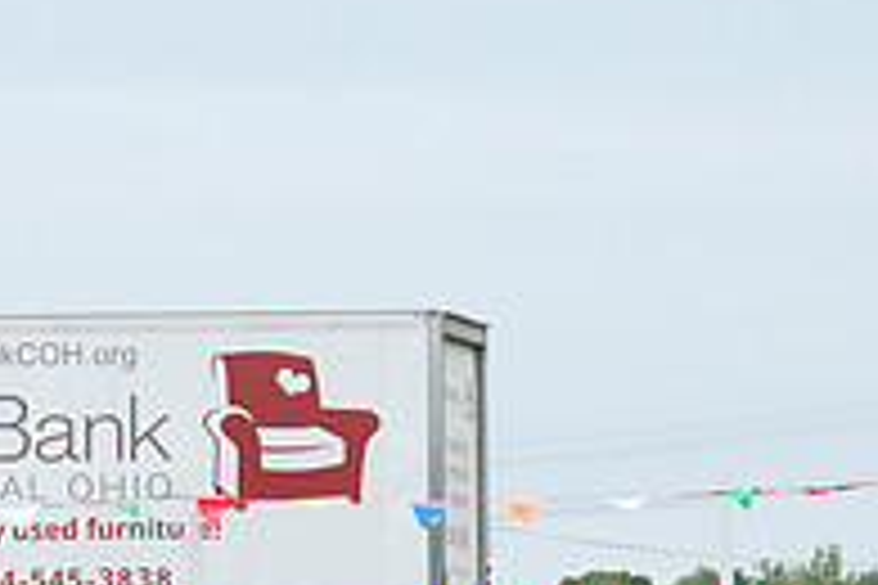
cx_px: 593
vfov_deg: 2.6
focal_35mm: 526
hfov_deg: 3.9
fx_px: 12828
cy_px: 721
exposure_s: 1/250
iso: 640
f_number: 10
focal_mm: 122
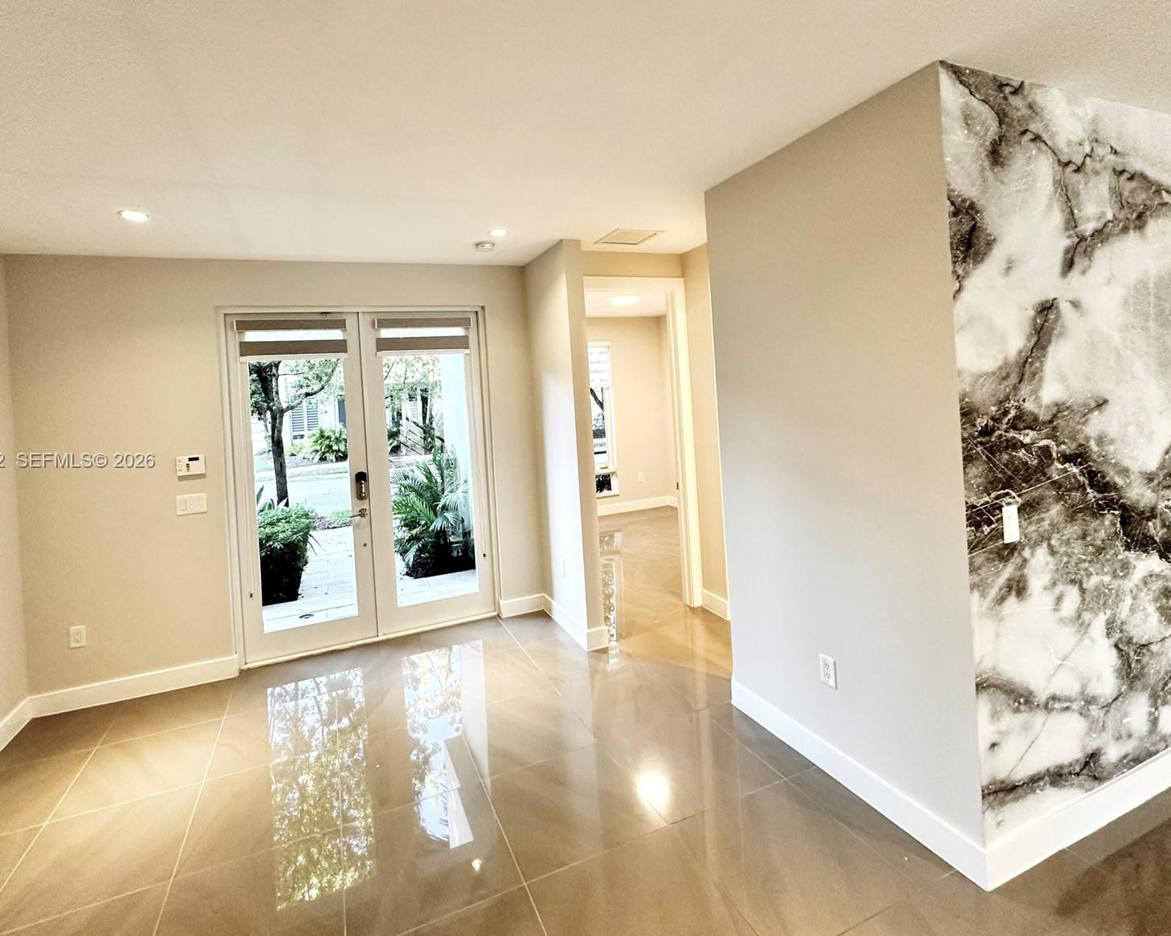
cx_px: 547
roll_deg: +3.4
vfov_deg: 84.0
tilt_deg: -6.3
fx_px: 520
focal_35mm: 15
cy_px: 462
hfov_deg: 96.7
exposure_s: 1/60
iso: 200
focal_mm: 2.22
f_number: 2.2
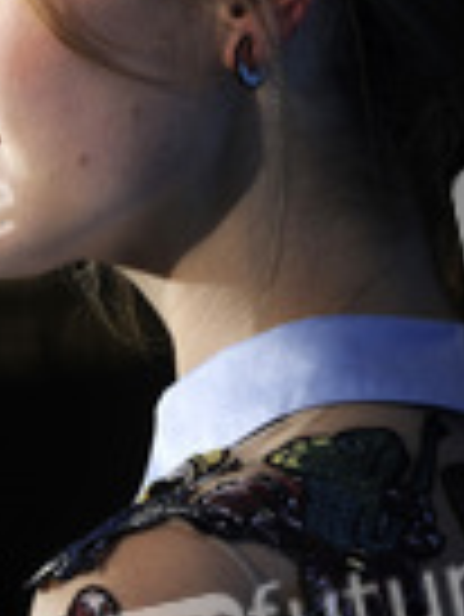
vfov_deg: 3.5
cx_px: -83
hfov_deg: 2.7
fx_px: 9993
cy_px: 436
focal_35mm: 560
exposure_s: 1/200
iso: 200
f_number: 7.1
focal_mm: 200
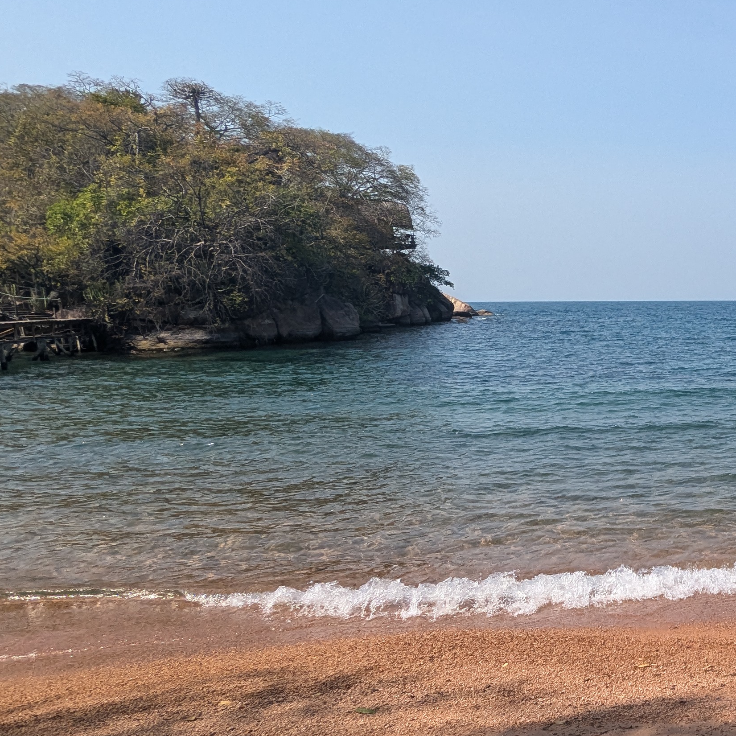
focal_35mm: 35
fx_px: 842
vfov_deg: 46.9
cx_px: 871
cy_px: 443
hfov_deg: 36.9
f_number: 2.2
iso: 50
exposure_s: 1/1199
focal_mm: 2.35
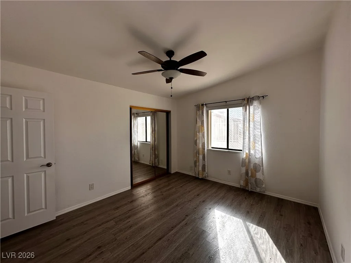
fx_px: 142
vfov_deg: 85.7
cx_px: 176
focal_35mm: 14
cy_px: 132
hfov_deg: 102.1
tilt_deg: -1.0
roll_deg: +0.8
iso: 40
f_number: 2.2
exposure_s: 1/136
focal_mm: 2.22
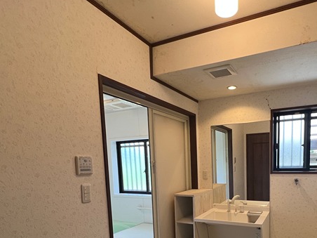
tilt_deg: -4.4
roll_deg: +1.7
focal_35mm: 23
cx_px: 202
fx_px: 211
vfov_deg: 55.6
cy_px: 183
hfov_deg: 72.4
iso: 160
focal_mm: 1.57
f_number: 1.8
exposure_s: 1/120
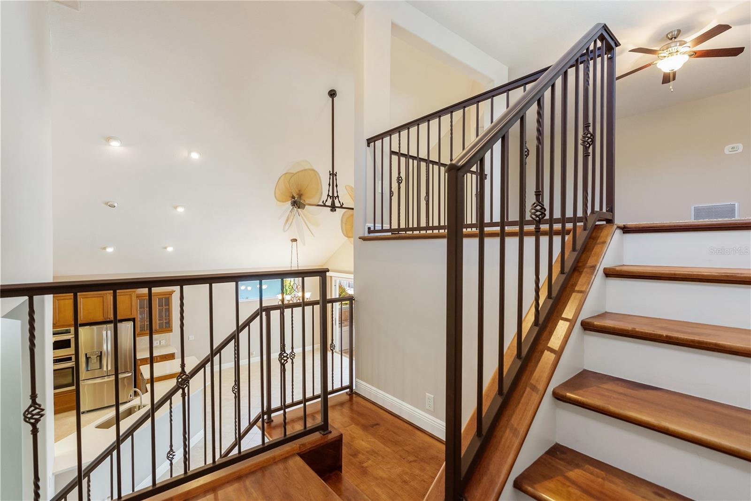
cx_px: 376
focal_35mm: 16
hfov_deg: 96.7
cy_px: 250
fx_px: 334
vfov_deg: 73.8
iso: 2500
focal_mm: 16
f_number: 4.5
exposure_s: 1/125
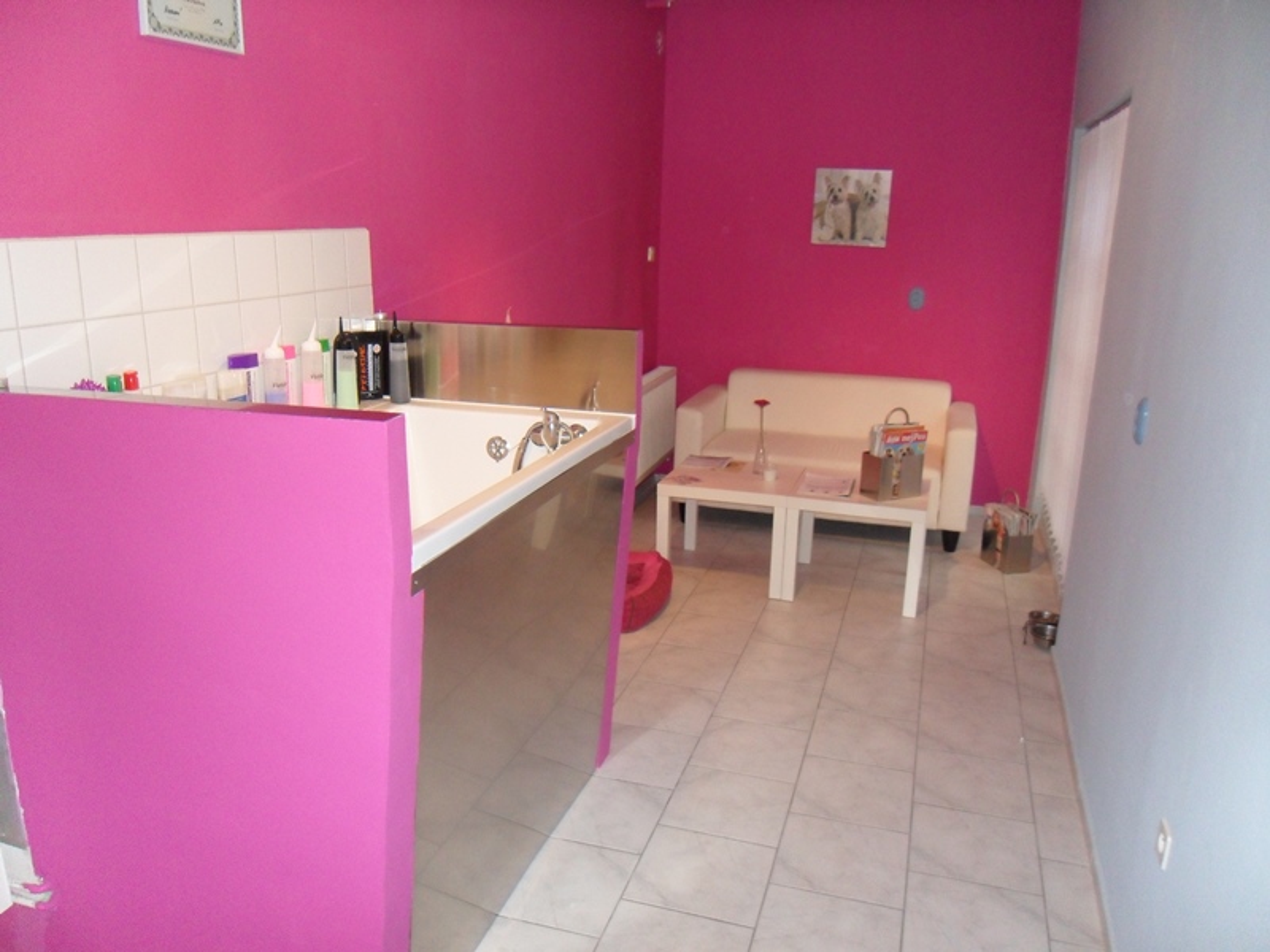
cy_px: 476
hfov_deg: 65.3
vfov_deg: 51.4
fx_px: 991
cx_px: 635
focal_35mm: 27
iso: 400
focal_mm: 4.9
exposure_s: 1/45
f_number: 3.5
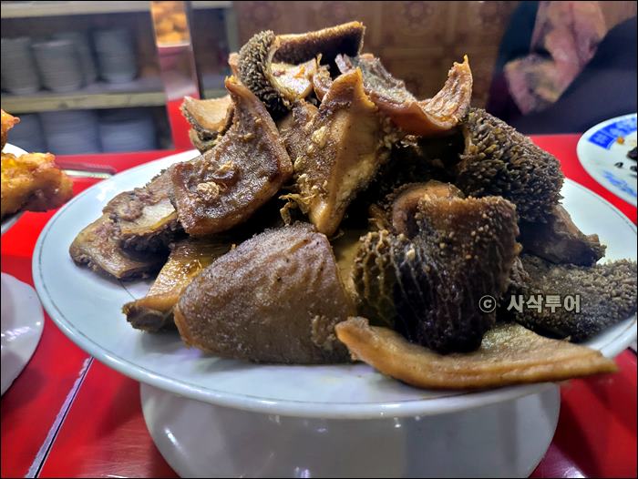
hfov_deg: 67.3
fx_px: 480
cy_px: 240
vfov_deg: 53.1
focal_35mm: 26
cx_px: 319
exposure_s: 1/50
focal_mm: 5
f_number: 1.8
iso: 250
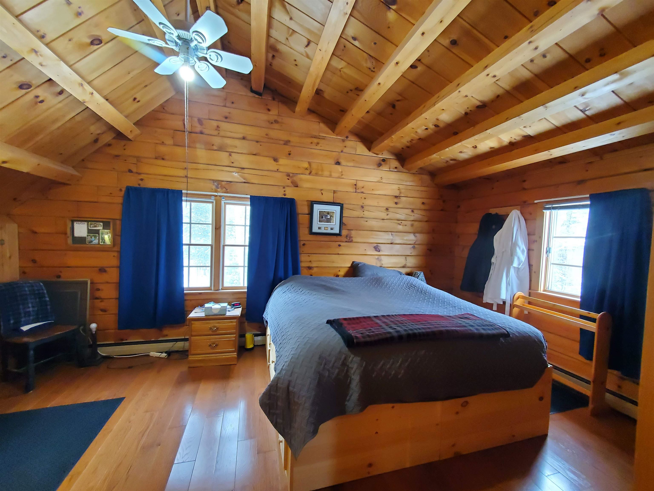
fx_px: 246
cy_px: 246
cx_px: 327
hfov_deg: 106.2
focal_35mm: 13
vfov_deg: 89.9
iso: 500
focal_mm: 1.8
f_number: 2.2
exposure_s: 1/30
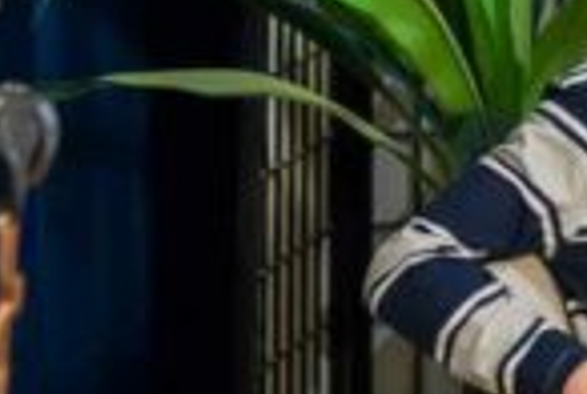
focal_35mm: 245
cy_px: 127
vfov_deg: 5.6
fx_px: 4003
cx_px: 1656
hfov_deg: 7.5
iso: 1250
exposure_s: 1/160
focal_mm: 35
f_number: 1.4
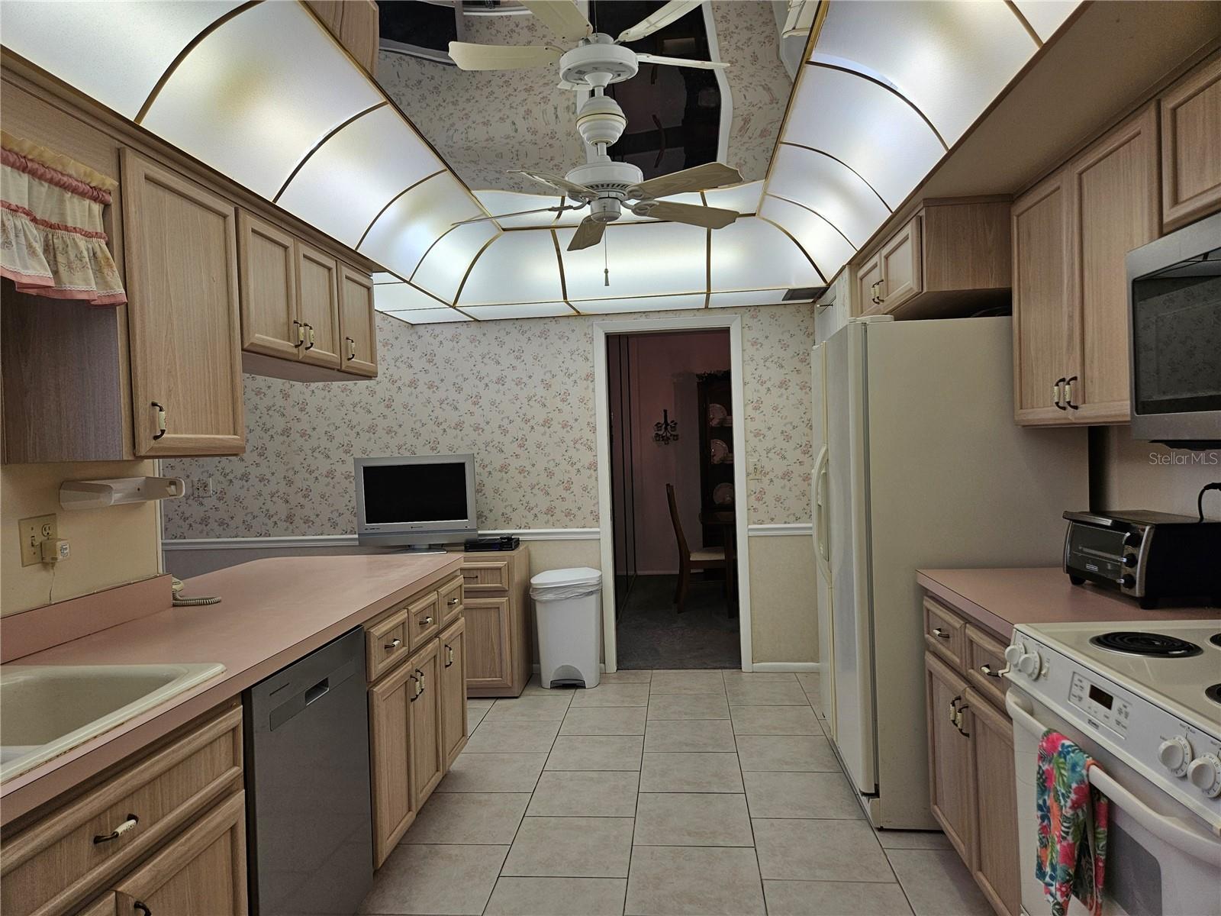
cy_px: 458
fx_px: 811
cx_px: 610
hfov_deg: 73.9
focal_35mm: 23
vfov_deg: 58.9
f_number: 1.8
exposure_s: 1/120
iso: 40
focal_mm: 5.4
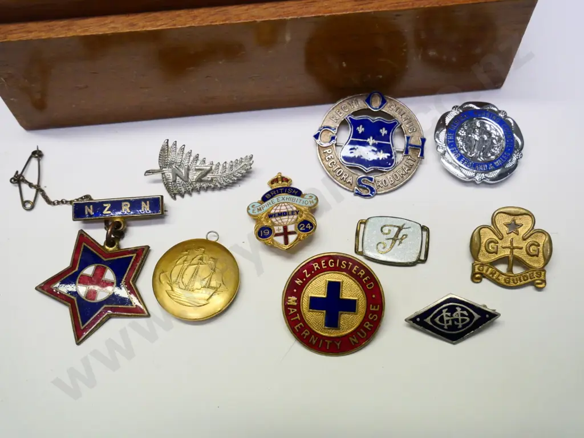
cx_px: 292
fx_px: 675
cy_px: 219
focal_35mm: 40
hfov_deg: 46.8
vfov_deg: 36.0
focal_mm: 20
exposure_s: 1/320
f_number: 4.9
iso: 3200
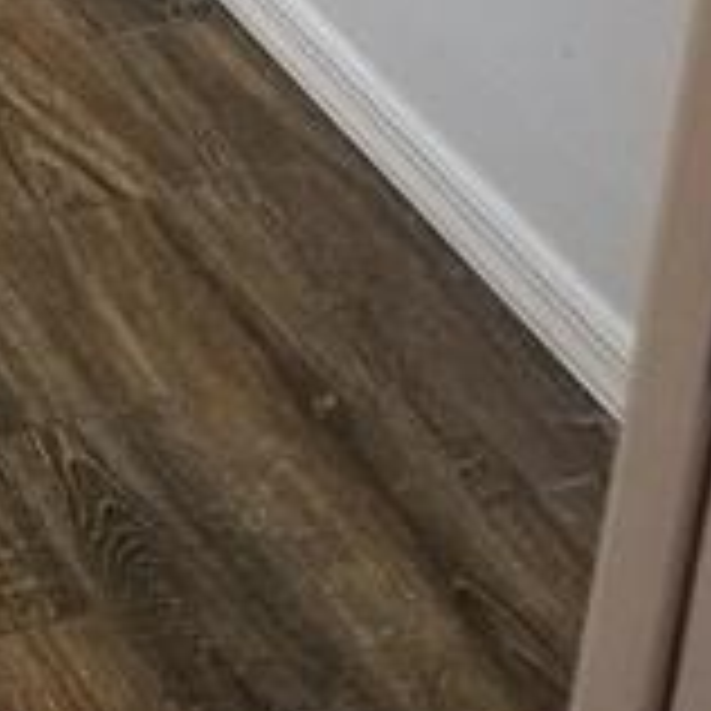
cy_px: -806
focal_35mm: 112
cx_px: -274
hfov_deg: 14.7
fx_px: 2603
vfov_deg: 13.0
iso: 160
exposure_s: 1/40
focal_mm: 4.3
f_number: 1.7
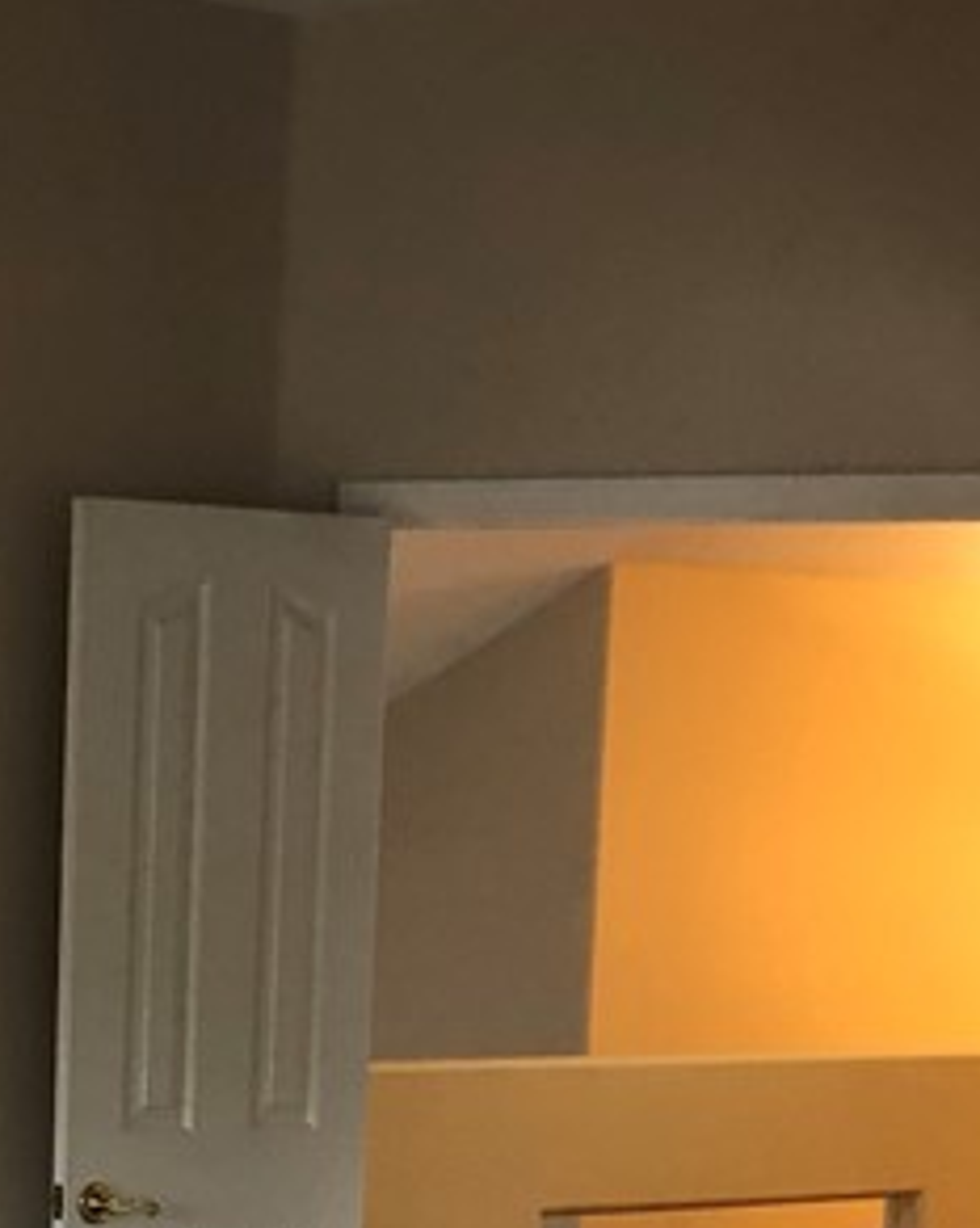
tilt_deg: -9.2
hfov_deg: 15.4
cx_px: -227
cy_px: 1325
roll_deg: -0.4
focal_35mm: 96
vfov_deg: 19.2
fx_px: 3486
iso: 40
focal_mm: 4
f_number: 1.8
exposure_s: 1/17
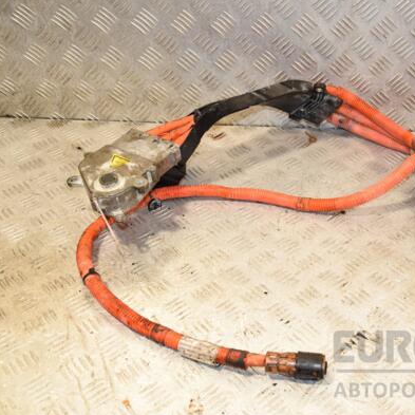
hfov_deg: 34.2
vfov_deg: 34.9
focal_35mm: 49
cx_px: 314
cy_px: 206
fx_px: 660
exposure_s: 1/200
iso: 800
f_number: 6.3
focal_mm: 25
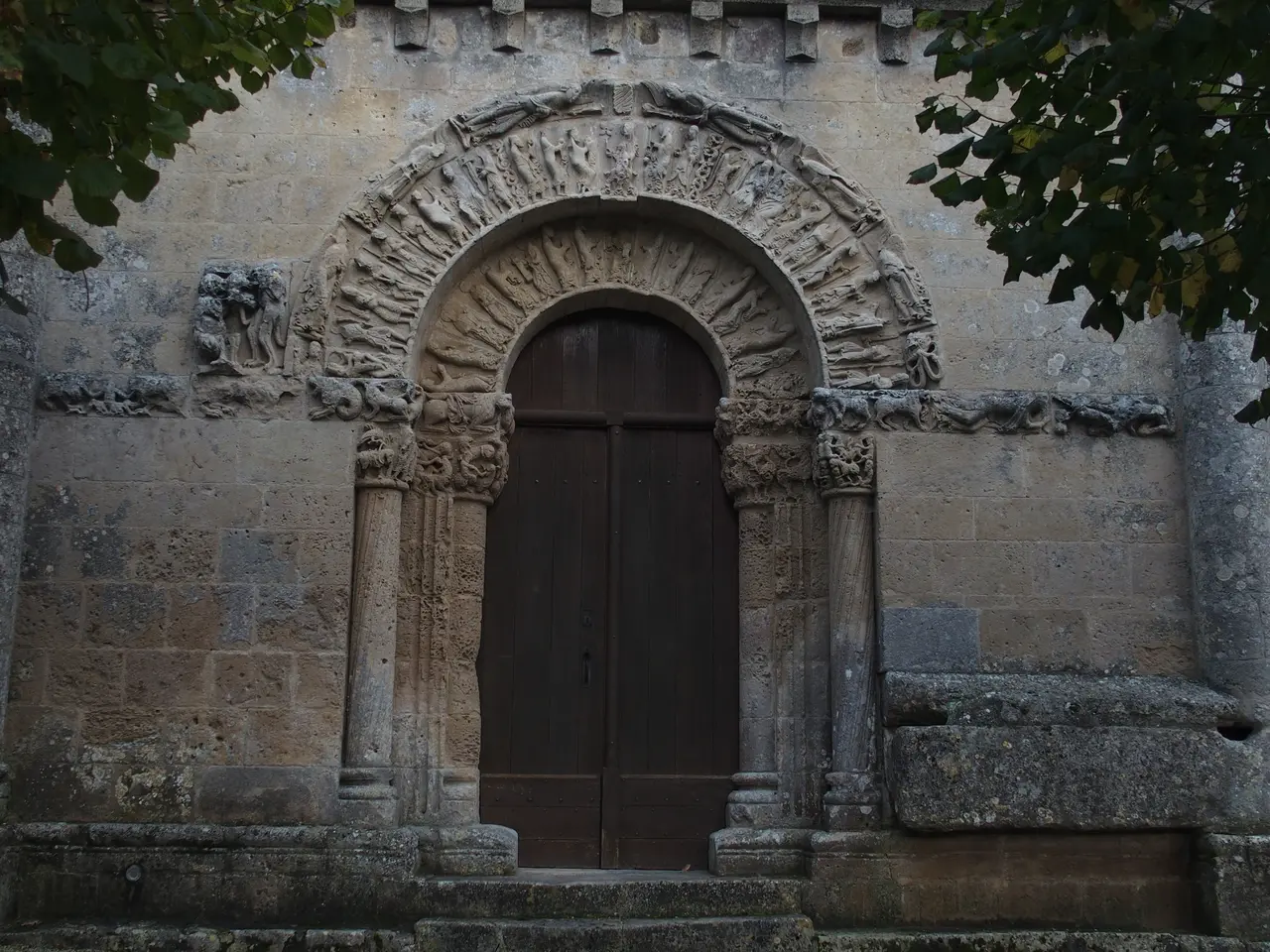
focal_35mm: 38
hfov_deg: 49.0
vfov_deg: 37.7
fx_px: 1394
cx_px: 635
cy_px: 476
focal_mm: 8.1
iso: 100
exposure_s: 1/50
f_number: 2.8
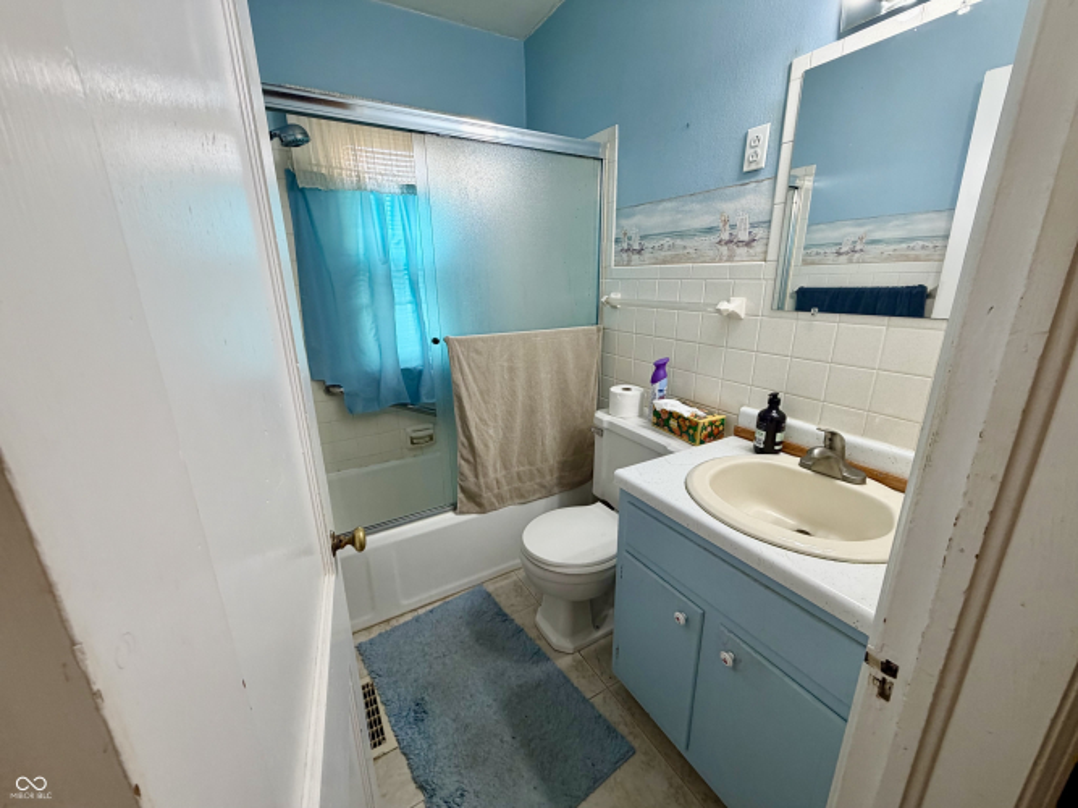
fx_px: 436
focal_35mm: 14
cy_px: 404
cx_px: 539
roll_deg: +1.4
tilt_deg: -16.5
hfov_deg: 102.1
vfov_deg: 85.7
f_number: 2.2
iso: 160
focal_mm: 2.22
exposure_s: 1/120
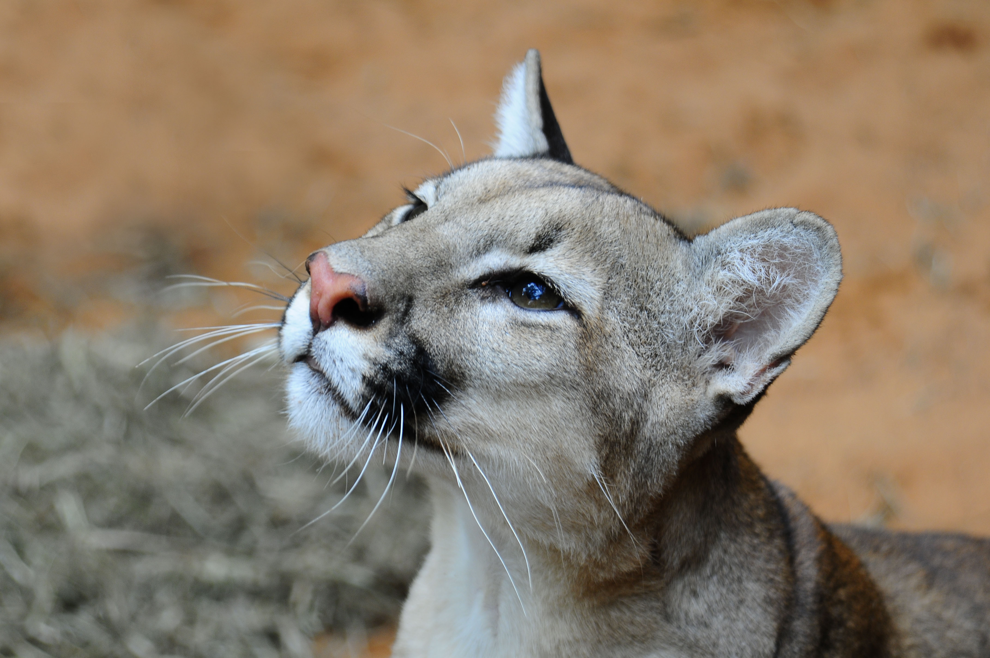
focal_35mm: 128
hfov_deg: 16.1
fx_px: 3502
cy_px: 329
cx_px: 495
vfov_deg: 10.7
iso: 250
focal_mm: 85
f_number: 4
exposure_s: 1/80
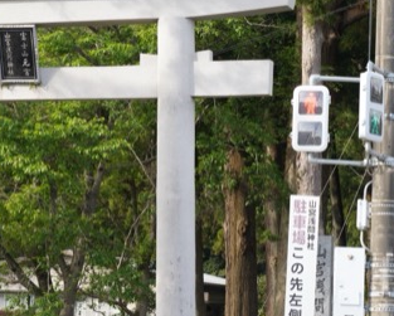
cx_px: 150
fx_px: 1587
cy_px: 180
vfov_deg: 11.4
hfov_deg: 14.1
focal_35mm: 136
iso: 400
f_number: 6.3
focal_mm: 71
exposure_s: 1/320
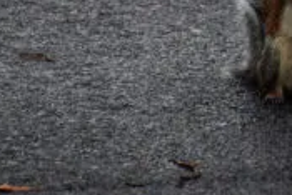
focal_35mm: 2053
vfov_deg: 0.7
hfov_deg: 1.0
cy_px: -97
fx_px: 16665
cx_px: 289
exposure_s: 1/500
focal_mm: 400
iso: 2000
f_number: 6.3
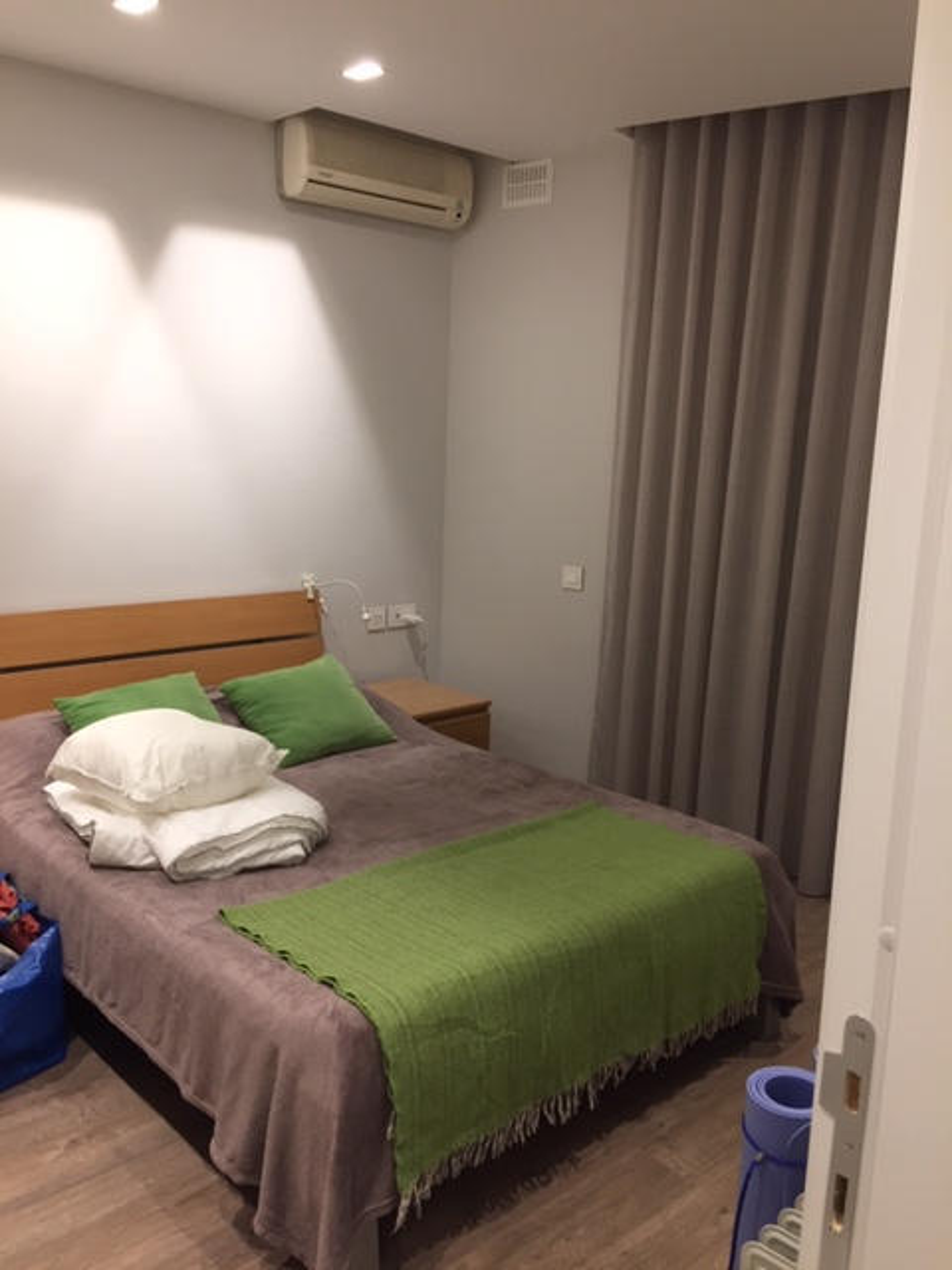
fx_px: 1063
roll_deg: -1.6
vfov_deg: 61.7
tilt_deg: -10.2
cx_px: 476
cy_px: 635
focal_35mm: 29
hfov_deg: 48.2
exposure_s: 1/33
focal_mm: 4.15
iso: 80
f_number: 2.2
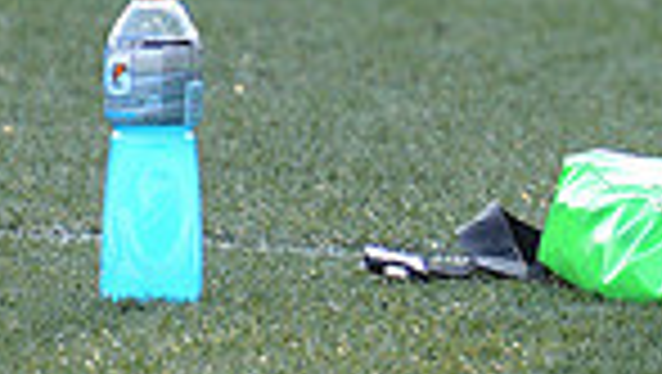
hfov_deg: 1.9
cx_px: 1072
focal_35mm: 1114
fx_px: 19572
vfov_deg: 1.1
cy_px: -408
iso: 1000
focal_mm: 270
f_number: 4
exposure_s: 1/640
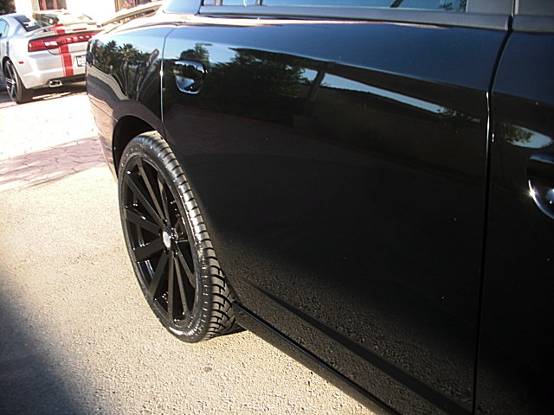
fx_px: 576
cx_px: 277
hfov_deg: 51.4
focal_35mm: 36
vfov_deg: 39.7
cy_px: 208
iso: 50
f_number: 2.8
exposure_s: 1/100
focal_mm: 6.3
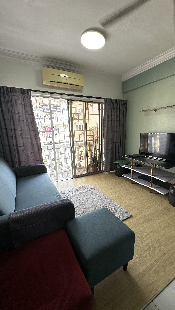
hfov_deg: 66.9
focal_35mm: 16
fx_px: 132
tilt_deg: -13.9
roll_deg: +0.7
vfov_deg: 99.3
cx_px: 97
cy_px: 162
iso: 64
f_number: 2.2
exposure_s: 1/99
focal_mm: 2.22
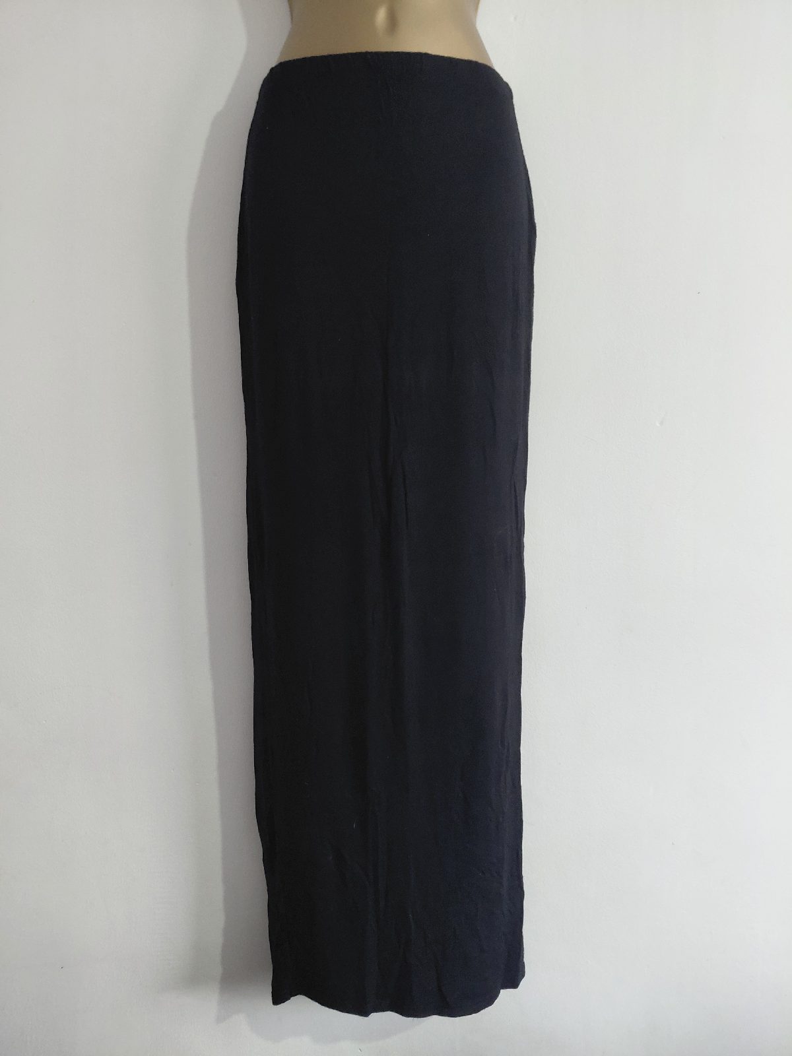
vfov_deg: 69.4
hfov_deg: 54.9
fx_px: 763
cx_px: 396
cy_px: 528
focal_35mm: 25
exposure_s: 1/40.2
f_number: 1.8
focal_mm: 4.69
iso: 320
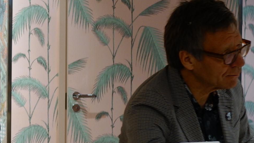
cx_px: -270
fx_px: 1980
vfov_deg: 4.1
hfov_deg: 7.1
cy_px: 97
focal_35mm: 294
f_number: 2.8
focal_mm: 45
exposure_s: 1/80
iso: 400
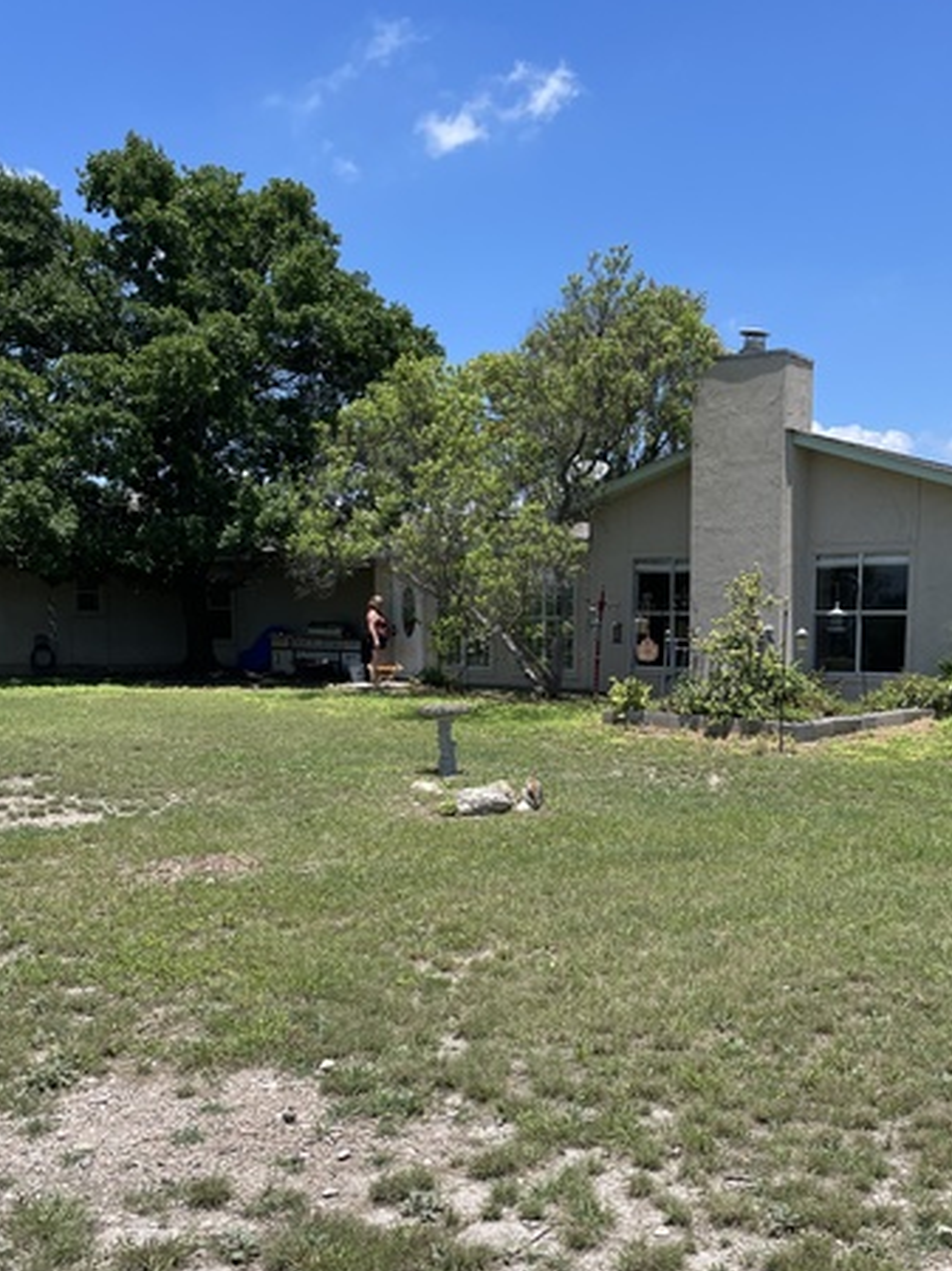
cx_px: 650
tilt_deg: -6.9
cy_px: 805
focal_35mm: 37
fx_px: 1358
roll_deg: +0.1
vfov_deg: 49.6
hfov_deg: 38.1
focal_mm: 4.2
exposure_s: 1/5051
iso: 50
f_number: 1.6
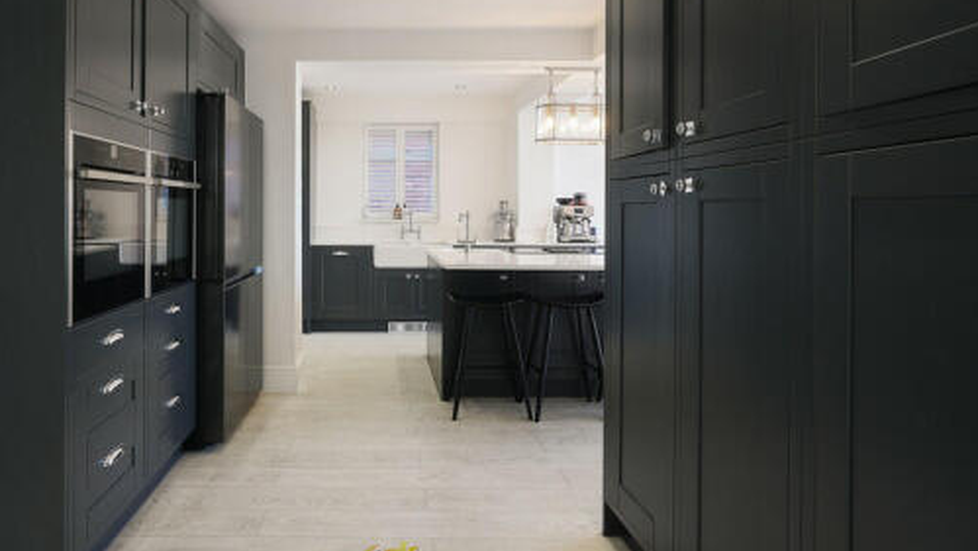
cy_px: 213
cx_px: 373
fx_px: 571
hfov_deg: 79.9
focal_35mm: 22
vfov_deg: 51.1
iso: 100
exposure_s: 3.2
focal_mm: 16
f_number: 9
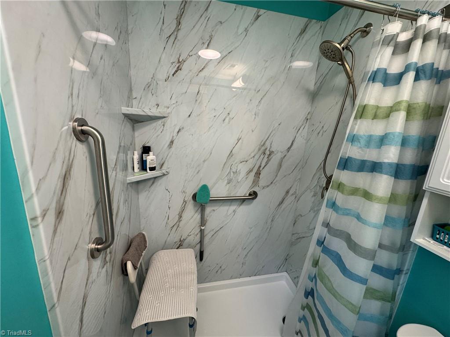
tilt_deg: -13.7
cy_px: 168
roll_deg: -3.2
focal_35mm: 14
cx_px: 225
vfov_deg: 85.7
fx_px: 182
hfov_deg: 102.1
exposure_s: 1/120
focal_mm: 2.22
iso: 200
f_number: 2.2
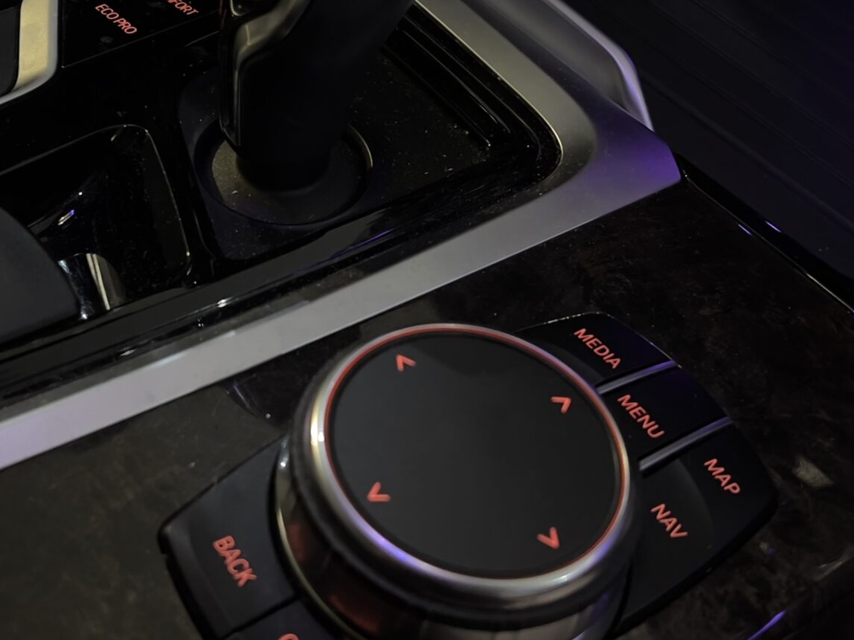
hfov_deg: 33.2
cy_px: 232
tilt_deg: -46.8
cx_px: 358
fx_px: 1431
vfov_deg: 25.1
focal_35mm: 58
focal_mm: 5.7
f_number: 1.5
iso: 800
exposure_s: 1/27
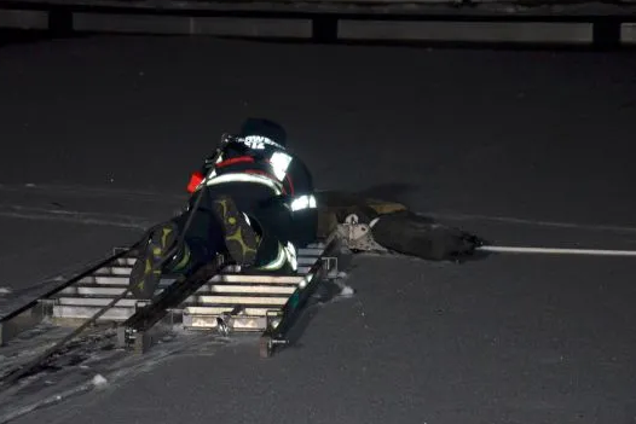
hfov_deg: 12.1
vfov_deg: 8.1
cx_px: 285
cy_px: 230
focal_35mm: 170
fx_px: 3004
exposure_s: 1/60
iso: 3200
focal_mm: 92
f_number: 5.6
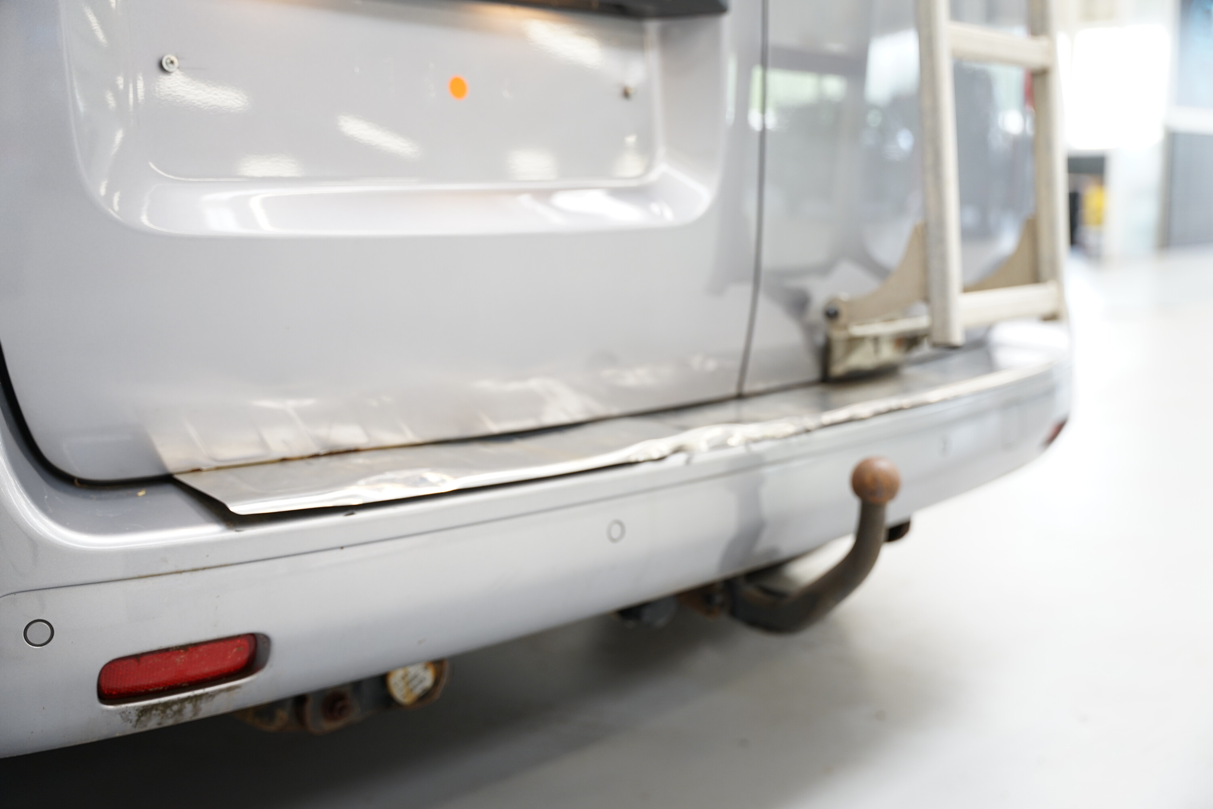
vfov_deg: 33.4
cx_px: 606
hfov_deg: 48.5
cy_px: 404
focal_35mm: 40
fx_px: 1348
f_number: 2.8
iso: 400
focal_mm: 40
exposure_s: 1/60
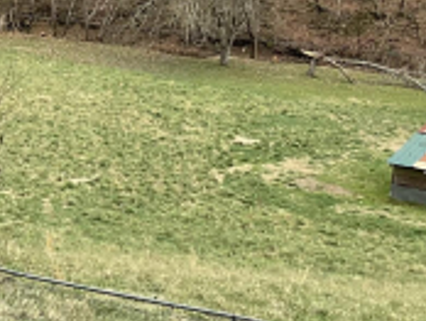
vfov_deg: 13.0
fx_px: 1368
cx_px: 33
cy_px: -86
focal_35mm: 111
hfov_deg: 17.4
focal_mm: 3
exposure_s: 1/230
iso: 16
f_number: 1.8
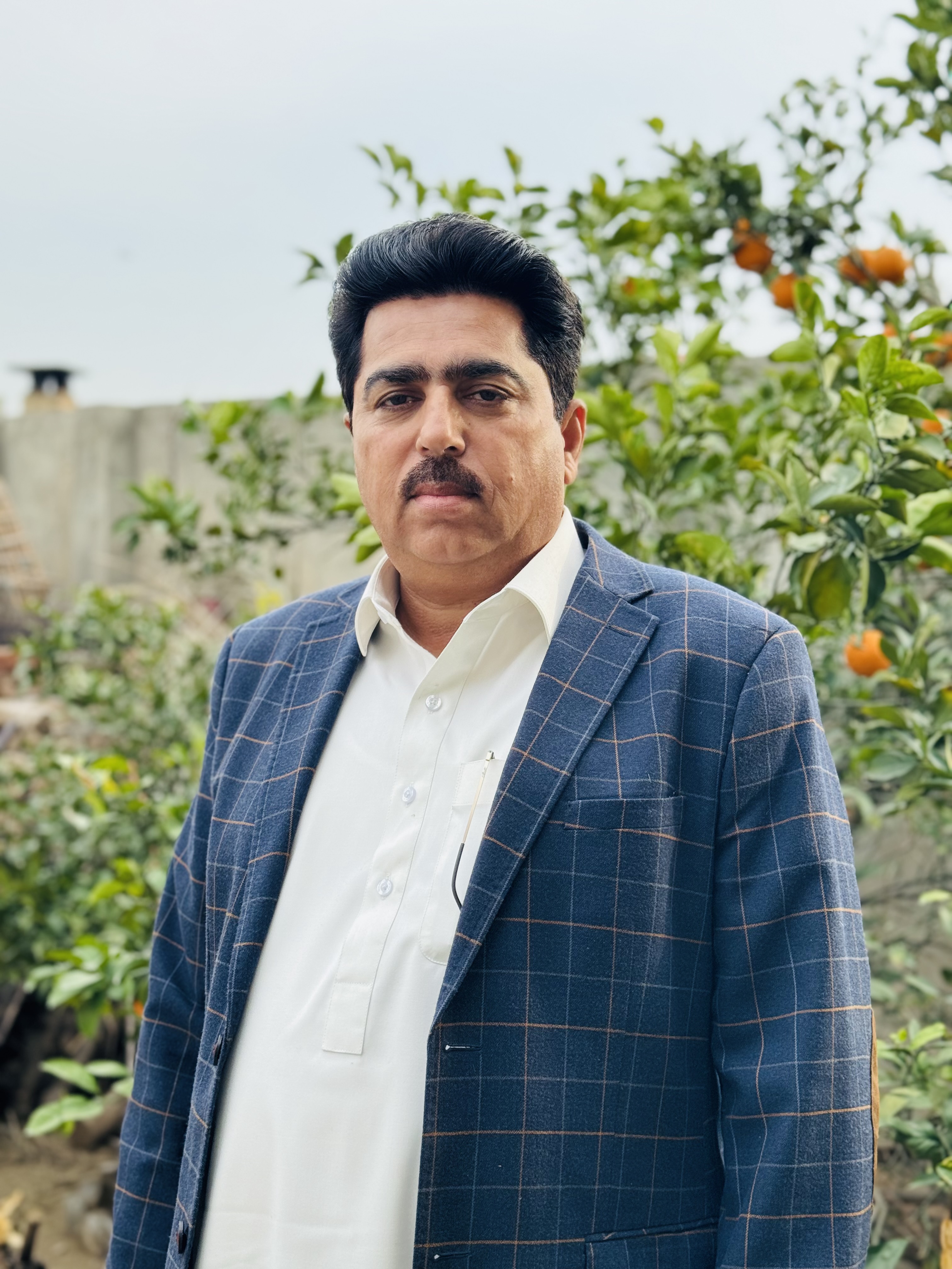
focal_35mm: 48
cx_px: 476
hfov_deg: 30.3
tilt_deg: +0.1
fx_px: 1760
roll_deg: -3.3
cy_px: 634
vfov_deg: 39.7
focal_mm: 6.86
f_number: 1.78
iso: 64
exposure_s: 1/685
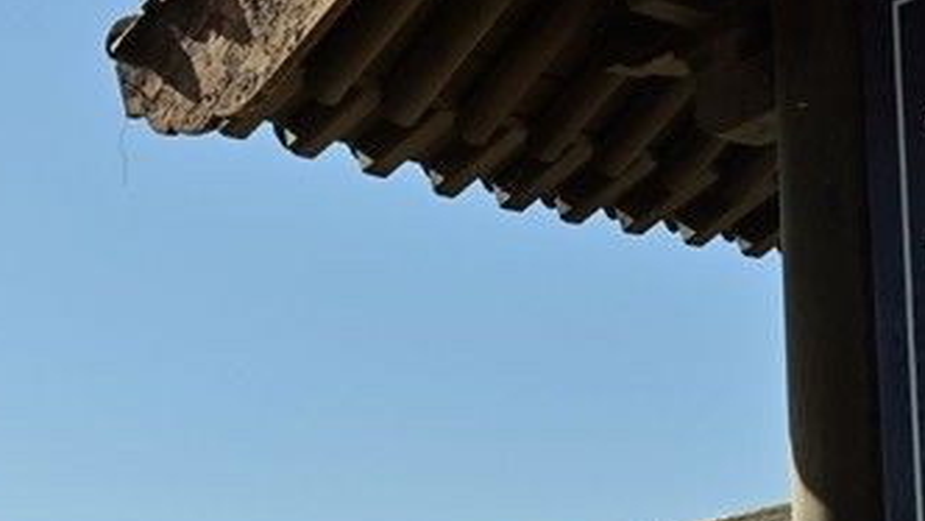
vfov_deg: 11.6
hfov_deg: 21.2
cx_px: 95
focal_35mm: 99
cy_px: 846
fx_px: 2420
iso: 160
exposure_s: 1/500
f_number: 11
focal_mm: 30.5
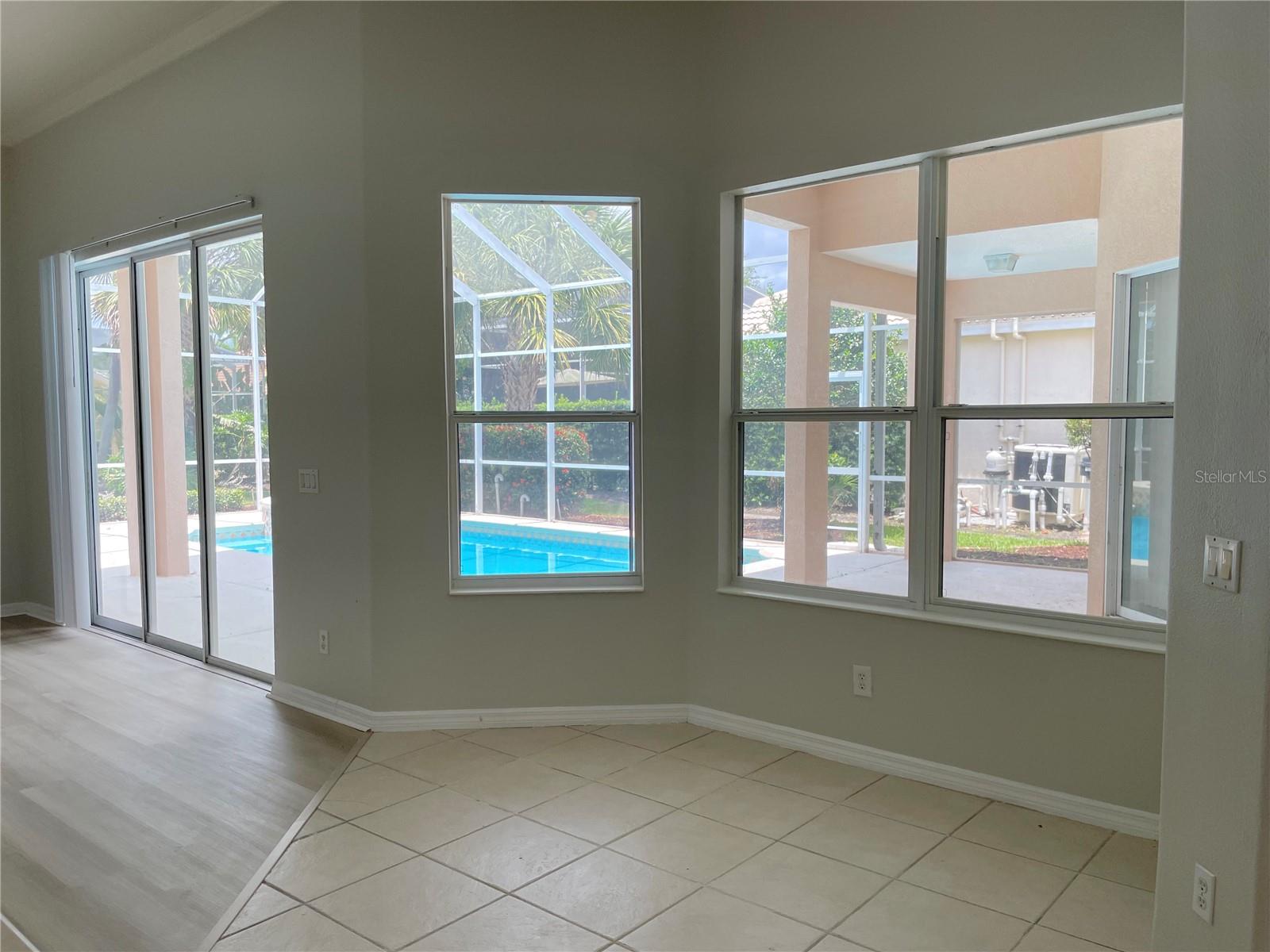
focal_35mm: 26
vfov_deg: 53.1
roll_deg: +0.5
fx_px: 954
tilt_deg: -5.0
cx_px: 635
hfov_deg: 67.3
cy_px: 476
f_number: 1.6
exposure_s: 1/401
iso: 32
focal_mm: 4.2
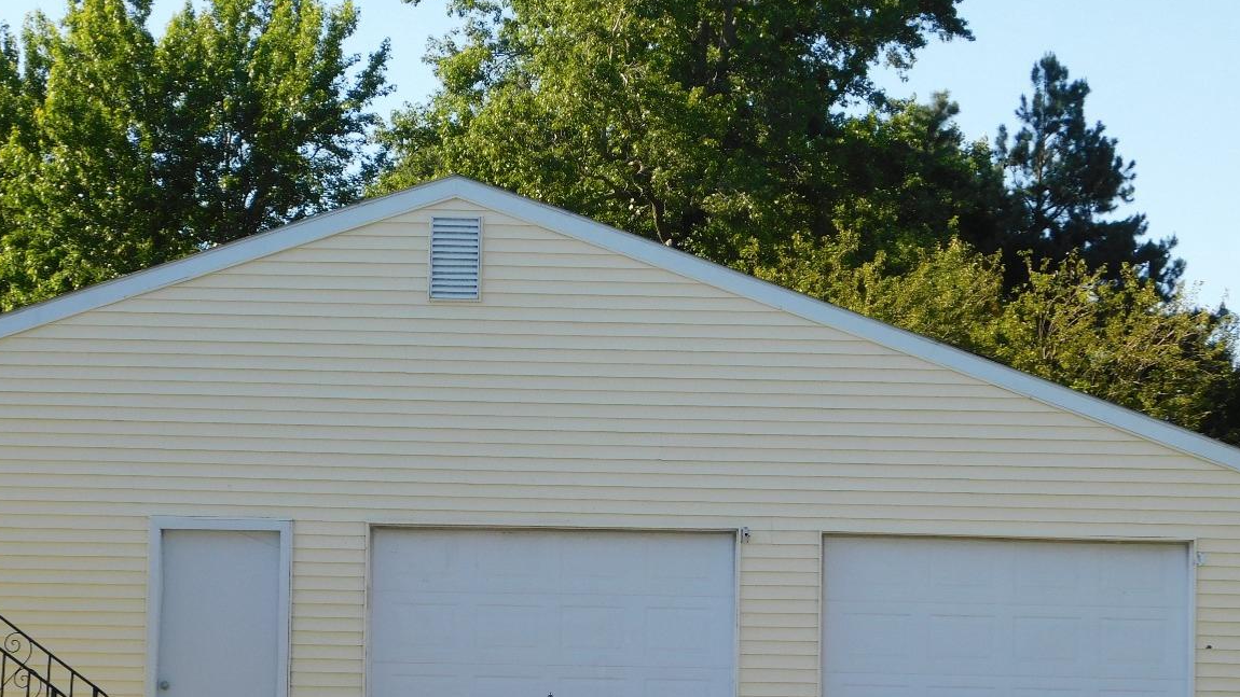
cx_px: 538
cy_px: 522
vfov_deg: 13.4
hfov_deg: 23.6
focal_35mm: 90
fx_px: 2959
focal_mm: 11.7
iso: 125
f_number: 4.2
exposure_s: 1/400
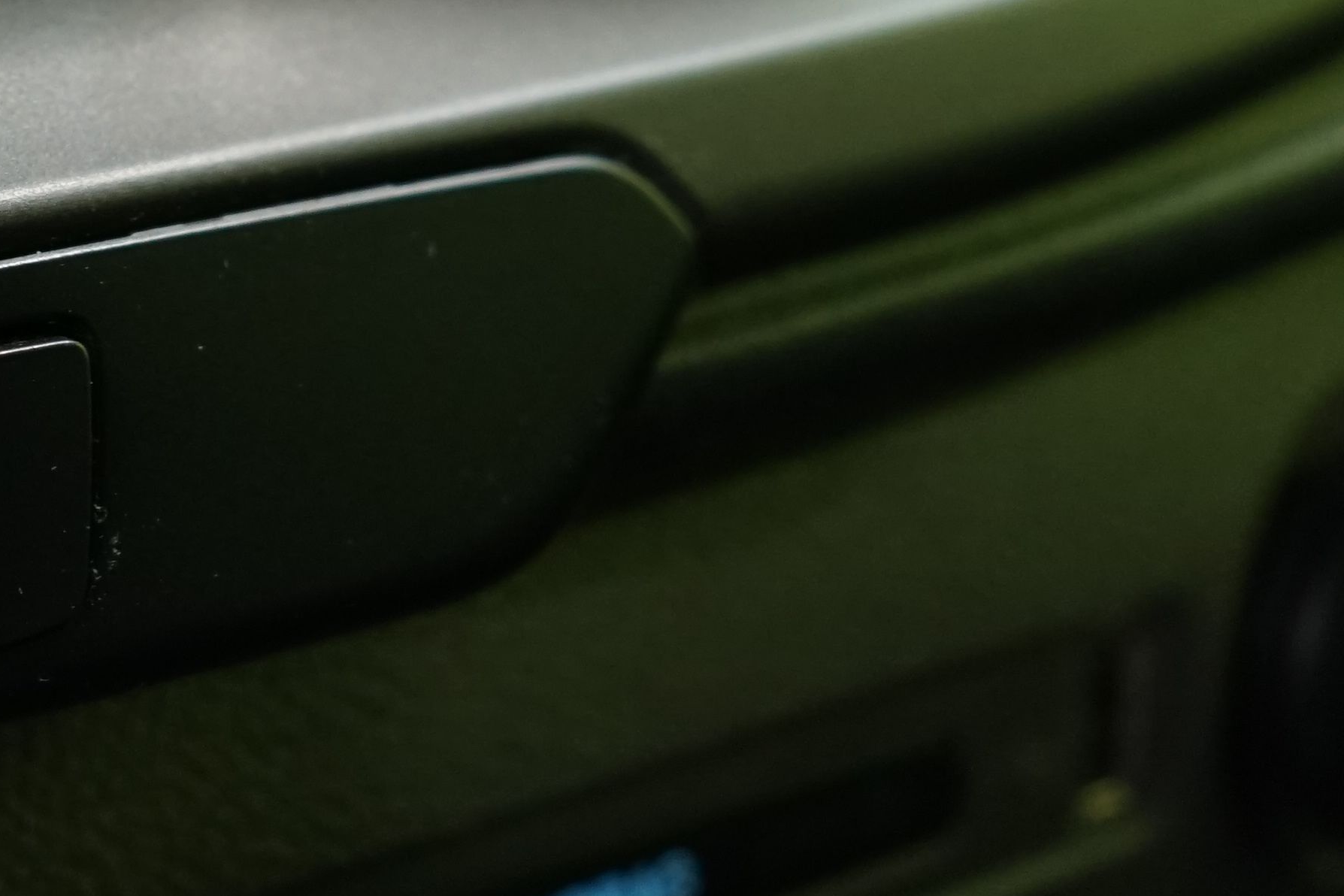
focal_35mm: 104
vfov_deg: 12.6
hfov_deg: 18.3
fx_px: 3882
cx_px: -400
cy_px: -362
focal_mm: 31
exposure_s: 1/40
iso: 1250
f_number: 4
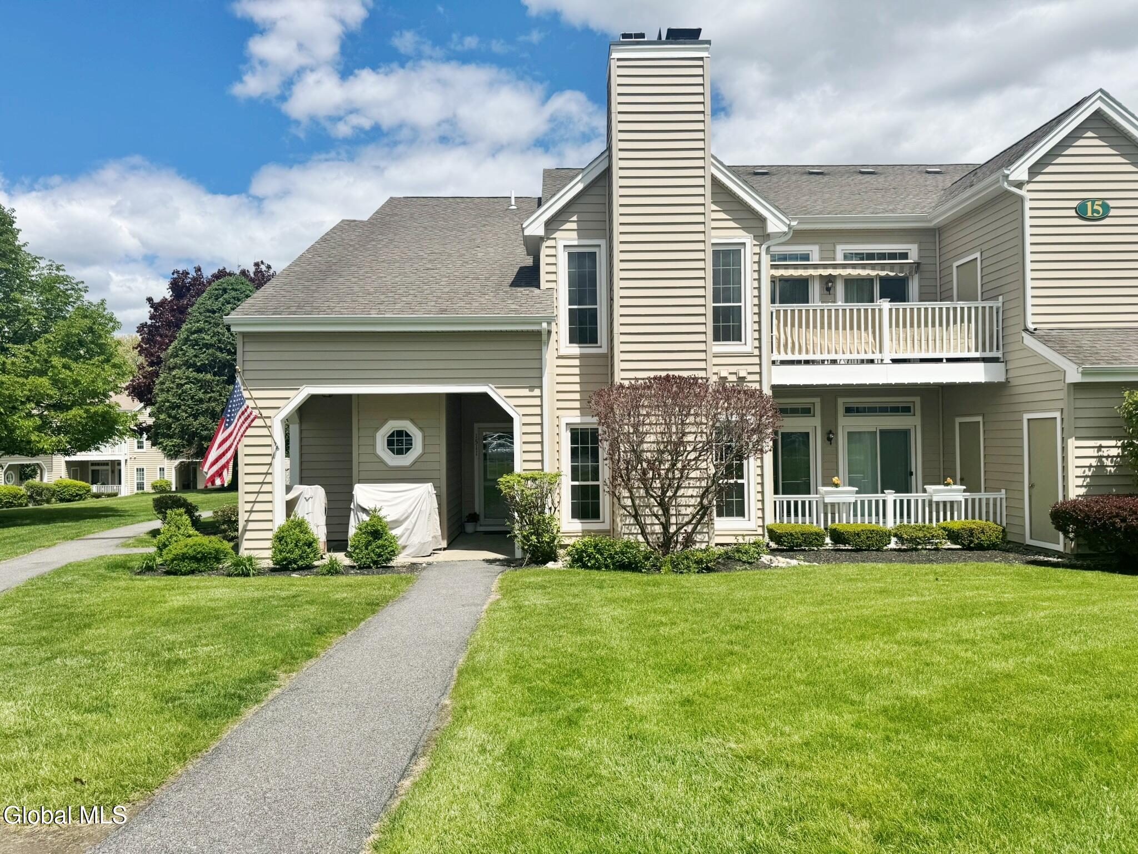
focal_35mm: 24
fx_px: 789
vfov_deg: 56.8
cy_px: 427
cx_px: 569
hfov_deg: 71.6
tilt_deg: -0.1
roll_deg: +0.6
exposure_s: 1/7092
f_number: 1.78
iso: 80
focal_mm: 6.76
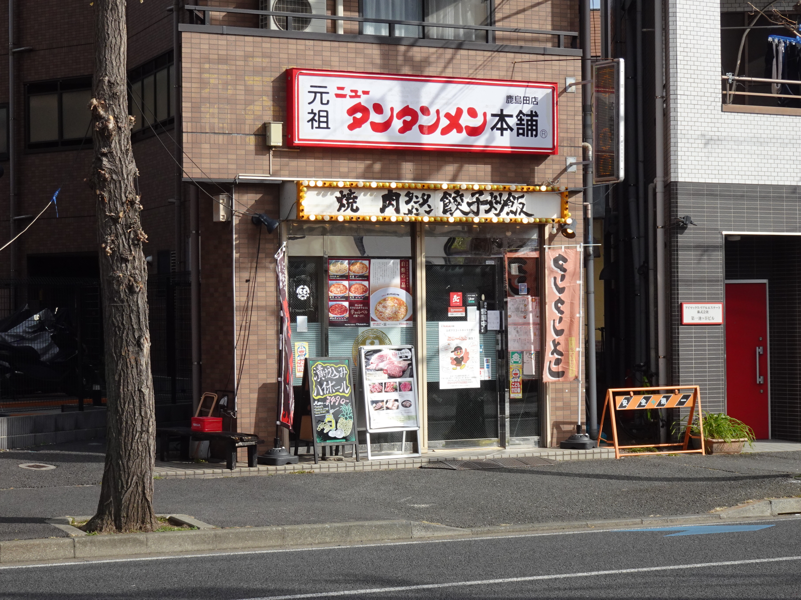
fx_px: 2106
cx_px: 400
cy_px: 300
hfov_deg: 21.5
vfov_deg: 16.2
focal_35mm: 91
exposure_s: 1/500
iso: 100
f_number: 5
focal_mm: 14.29
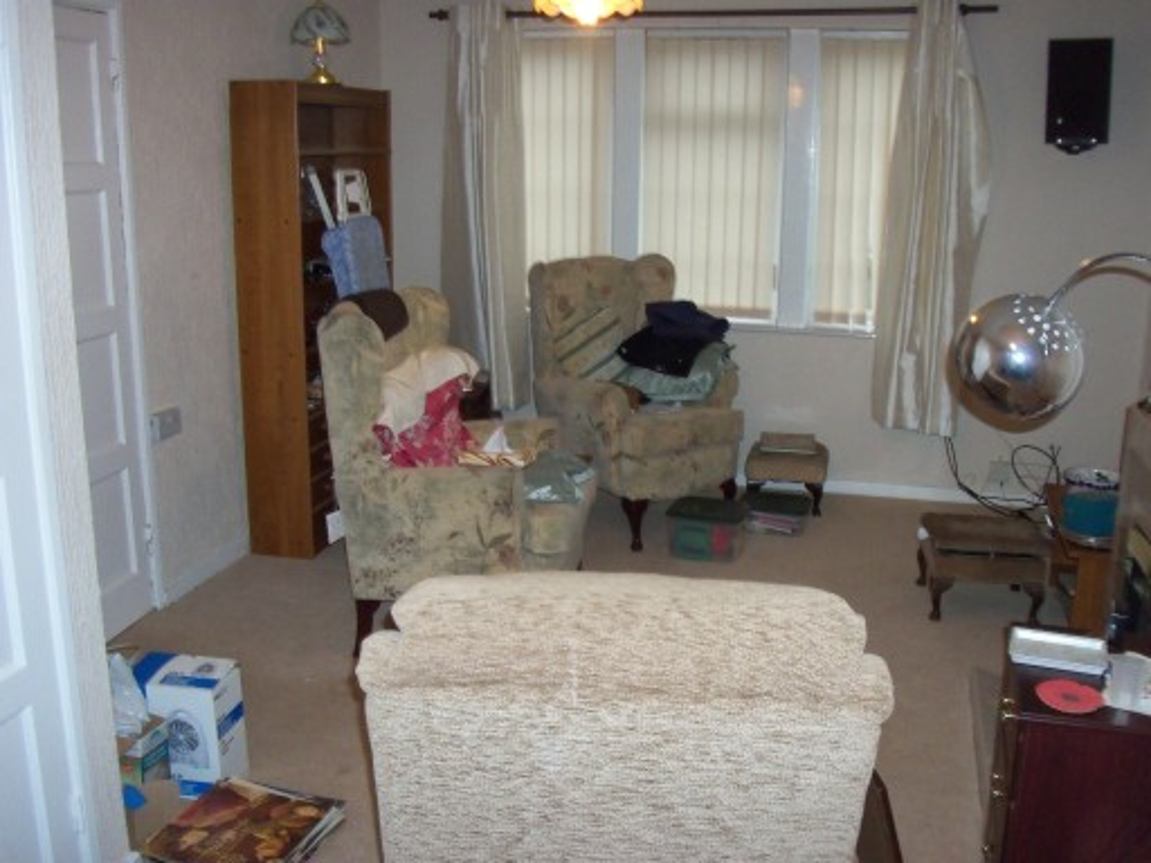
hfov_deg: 54.0
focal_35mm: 34
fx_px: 1131
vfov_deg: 41.8
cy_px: 432
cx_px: 576
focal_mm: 5.7
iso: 250
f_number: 2.9
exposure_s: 1/30
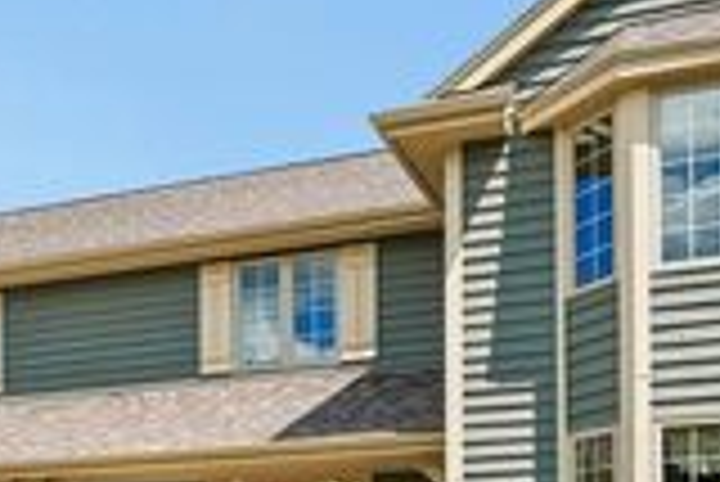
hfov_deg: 37.0
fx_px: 1061
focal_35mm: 53
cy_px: 277
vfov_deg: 25.5
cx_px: 225
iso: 100
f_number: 6.3
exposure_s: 1/400
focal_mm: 17
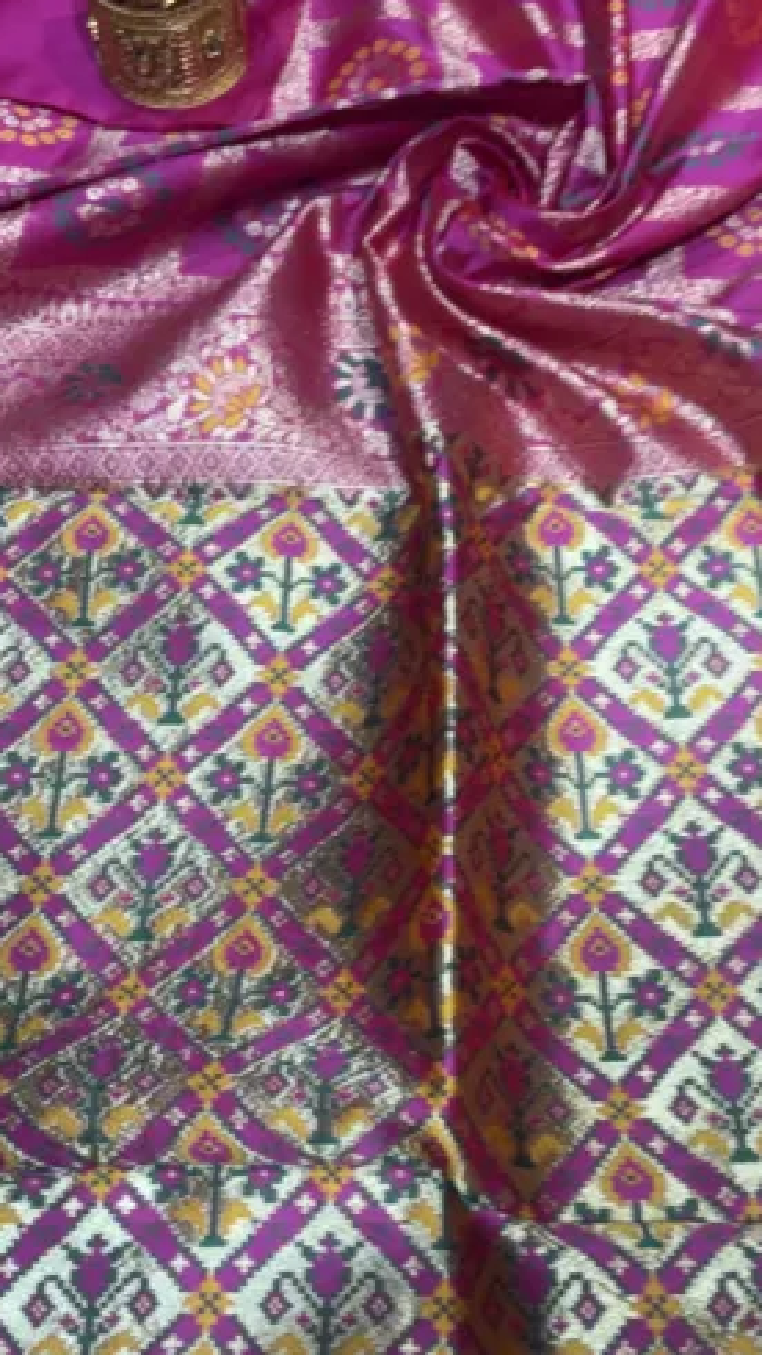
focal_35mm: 52
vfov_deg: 39.4
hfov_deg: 23.0
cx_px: 469
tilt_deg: -65.7
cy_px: 901
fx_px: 1869
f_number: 1.6
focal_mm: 5.96
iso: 40
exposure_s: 1/122
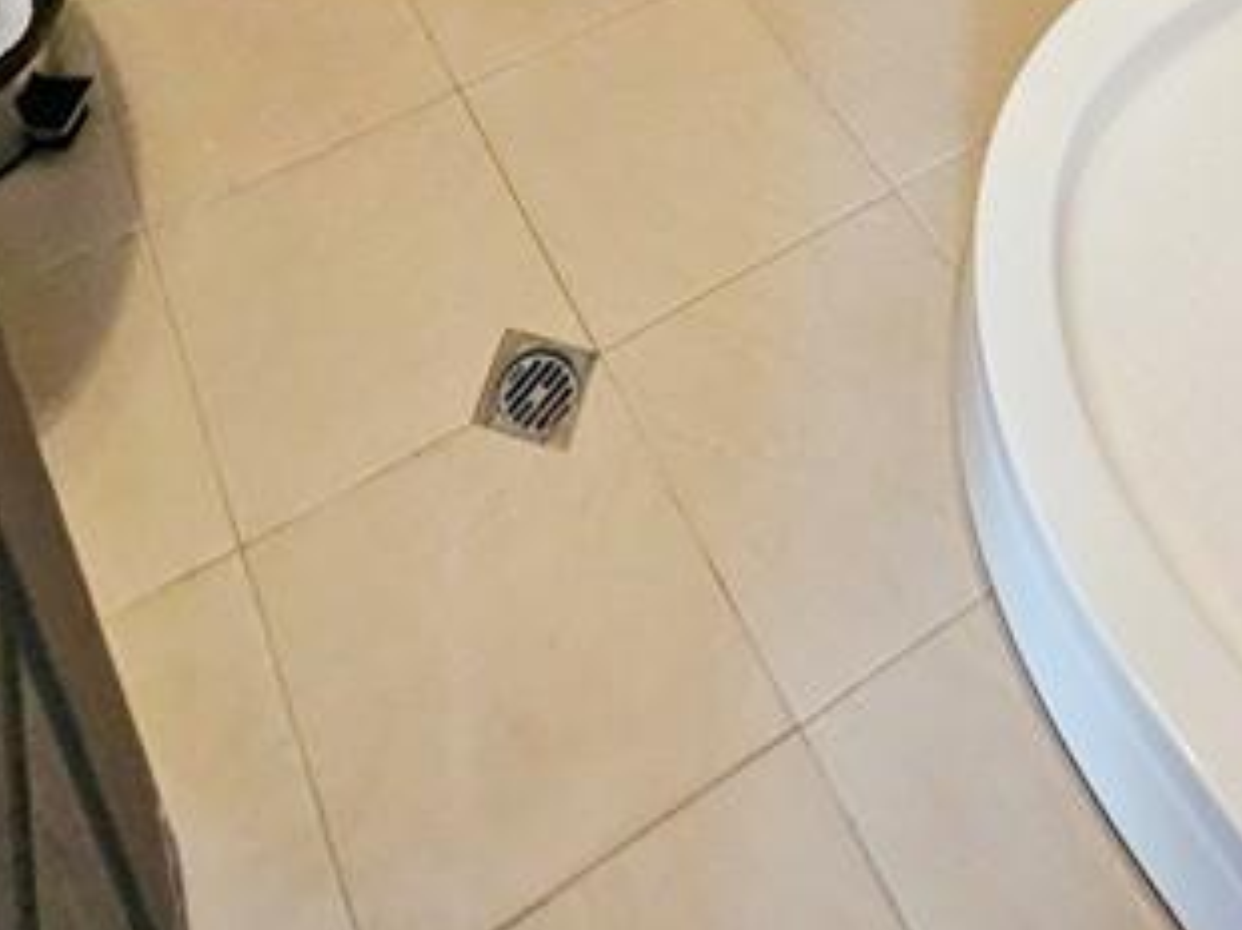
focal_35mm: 43
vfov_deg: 23.9
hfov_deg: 43.8
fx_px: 1542
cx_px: 677
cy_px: -569
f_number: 2.2
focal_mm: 1.7
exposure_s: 1/33.3
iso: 400
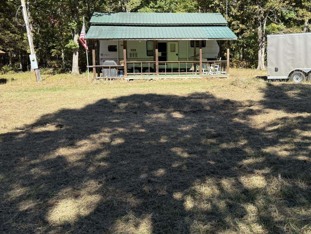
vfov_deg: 37.5
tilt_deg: -4.5
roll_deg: +0.4
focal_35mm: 38
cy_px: 88
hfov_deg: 48.6
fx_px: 341
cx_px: 193
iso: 80
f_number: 1.78
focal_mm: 6.76
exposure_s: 1/1653
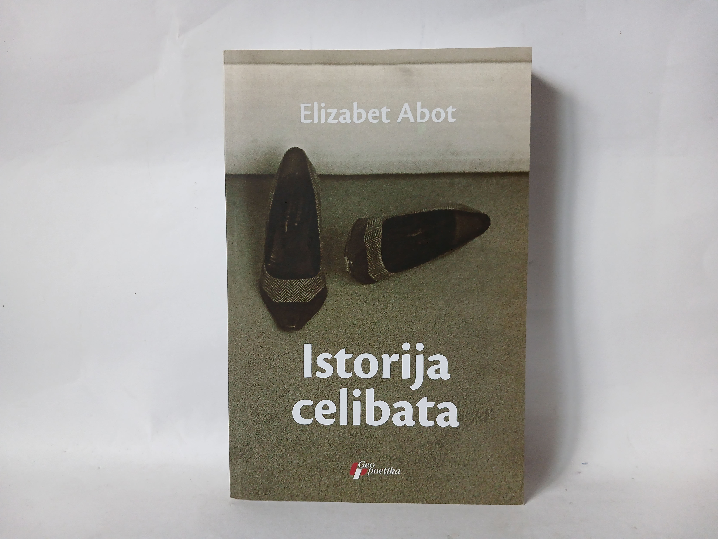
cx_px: 359
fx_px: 560
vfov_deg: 51.4
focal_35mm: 27
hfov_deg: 65.3
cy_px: 270
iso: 200
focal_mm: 3.98
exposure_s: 1/40
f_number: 1.8
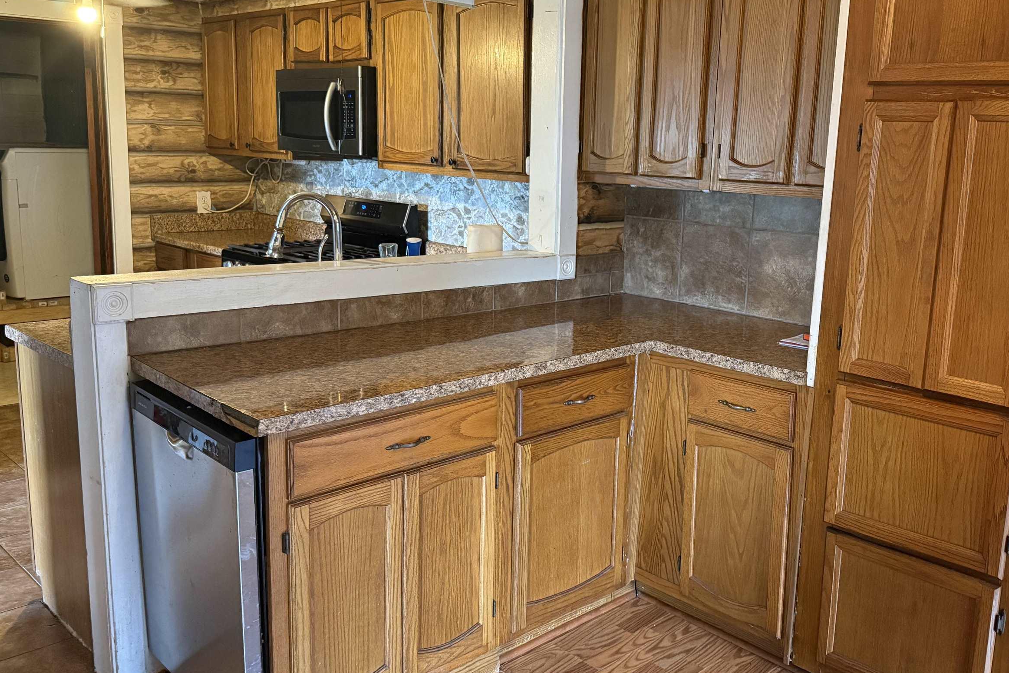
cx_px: 562
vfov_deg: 39.9
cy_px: 302
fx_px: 925
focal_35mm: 33
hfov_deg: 57.1
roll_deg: -2.0
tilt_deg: -10.0
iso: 640
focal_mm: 6.76
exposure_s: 1/60
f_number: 1.78
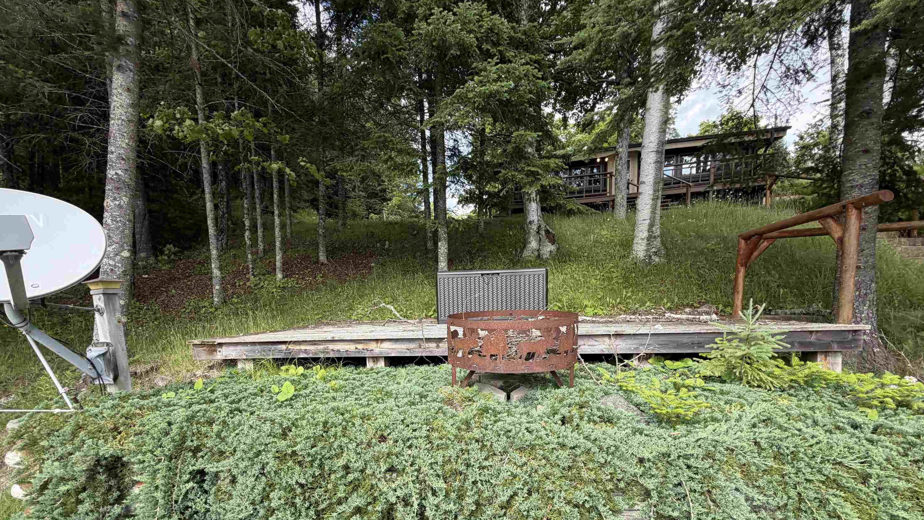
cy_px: 355
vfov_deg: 65.0
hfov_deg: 99.4
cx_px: 458
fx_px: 392
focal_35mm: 16
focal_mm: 2.22
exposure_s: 1/312
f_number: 2.2
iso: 50
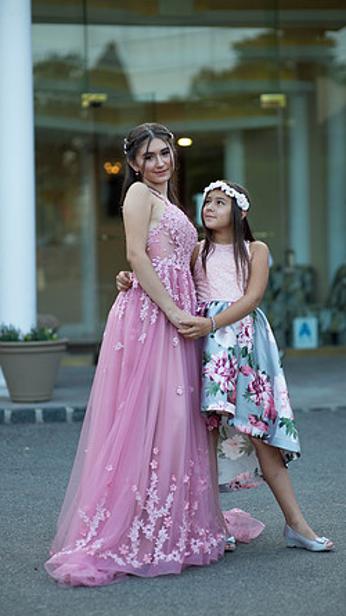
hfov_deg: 13.4
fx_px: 1469
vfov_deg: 23.7
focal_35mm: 90
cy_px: 310
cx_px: 190
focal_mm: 85
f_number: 2
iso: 250
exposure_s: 1/800
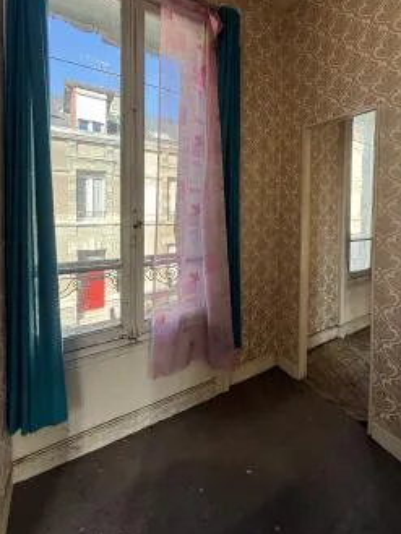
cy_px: 216
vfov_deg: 89.9
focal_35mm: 17
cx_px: 231
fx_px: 262
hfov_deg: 74.3
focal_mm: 2.22
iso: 64
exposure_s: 1/124
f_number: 2.2
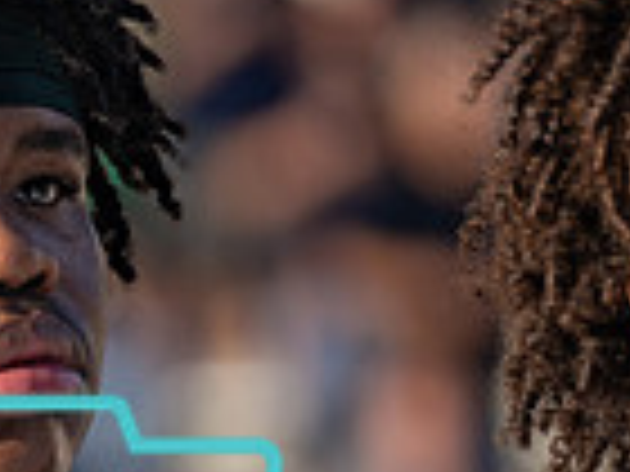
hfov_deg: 3.5
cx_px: -99
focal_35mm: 568
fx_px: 10337
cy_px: 611
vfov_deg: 2.6
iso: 100
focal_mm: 133
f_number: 2.8
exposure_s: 1/1600
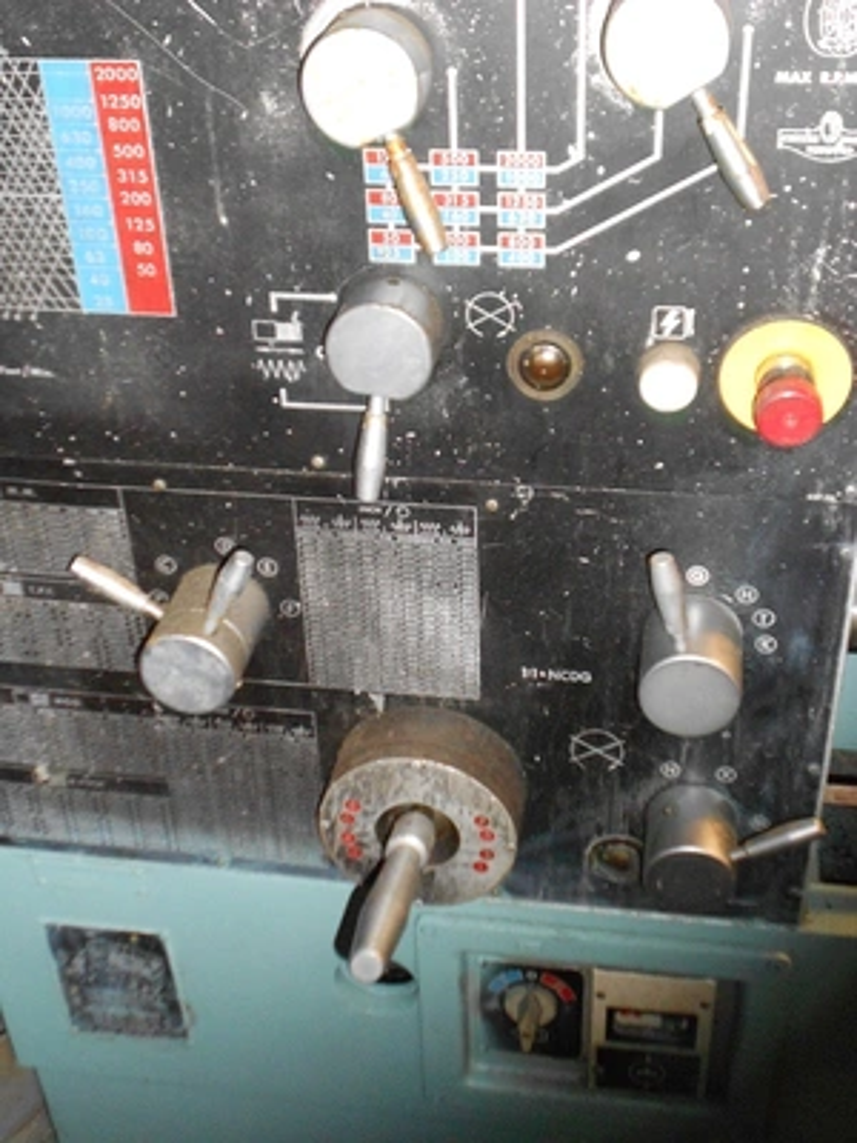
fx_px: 1419
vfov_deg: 43.9
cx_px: 428
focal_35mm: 43
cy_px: 572
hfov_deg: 33.6
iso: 400
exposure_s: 1/30
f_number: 4.2
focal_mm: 7.7
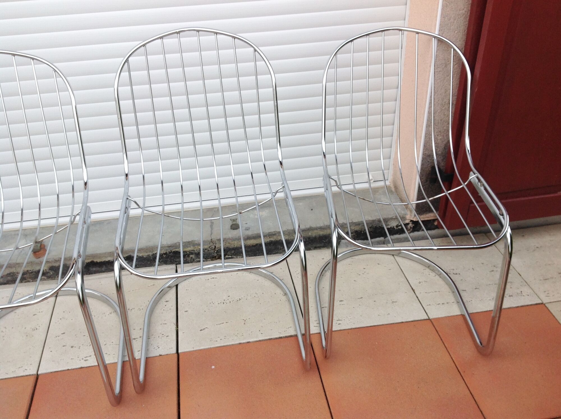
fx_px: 566
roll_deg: +3.1
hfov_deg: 52.7
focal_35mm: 35
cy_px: 210
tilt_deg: -34.8
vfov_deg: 40.6
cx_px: 280
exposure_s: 1/207
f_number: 2.4
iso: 50
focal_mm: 4.28
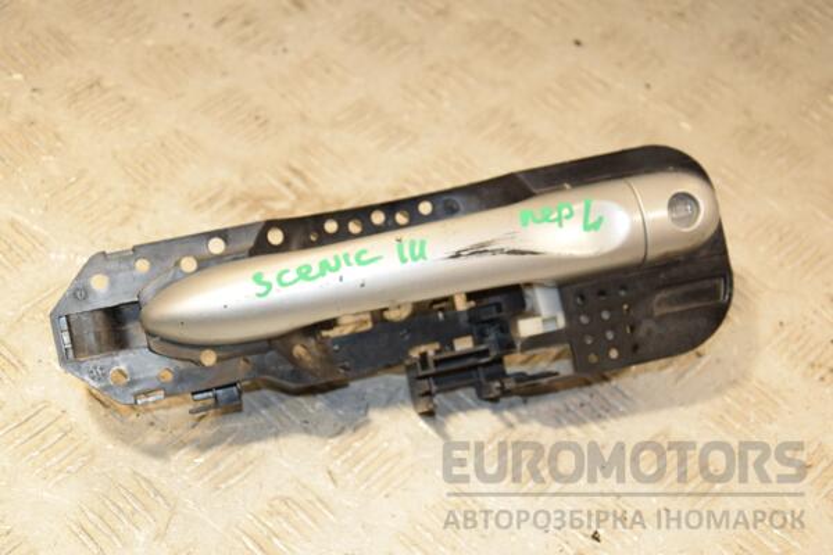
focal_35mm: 75
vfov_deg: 18.2
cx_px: 416
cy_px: 278
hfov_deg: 27.0
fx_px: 1735
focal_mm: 50
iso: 800
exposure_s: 1/200
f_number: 5.6
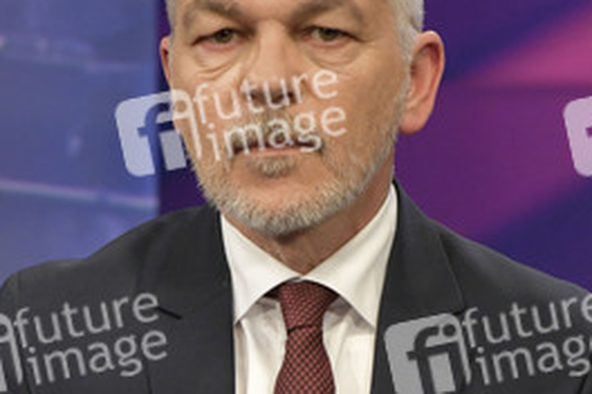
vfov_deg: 15.0
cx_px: 296
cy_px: 235
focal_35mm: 91
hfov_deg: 22.4
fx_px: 1496
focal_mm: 60
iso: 2500
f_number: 5.6
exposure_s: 1/200
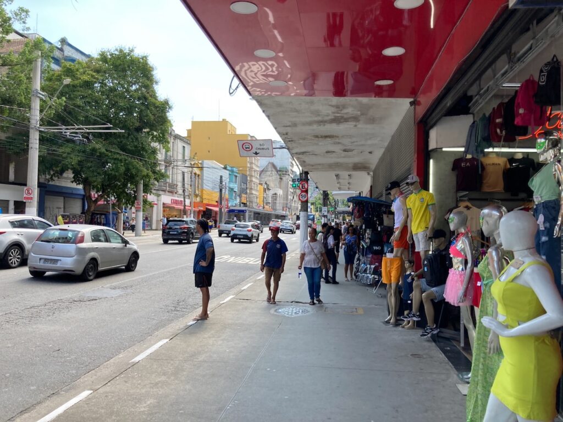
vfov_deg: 49.7
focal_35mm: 28
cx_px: 282
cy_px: 211
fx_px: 455
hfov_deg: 63.4
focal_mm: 3.99
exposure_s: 1/314
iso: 20
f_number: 1.8
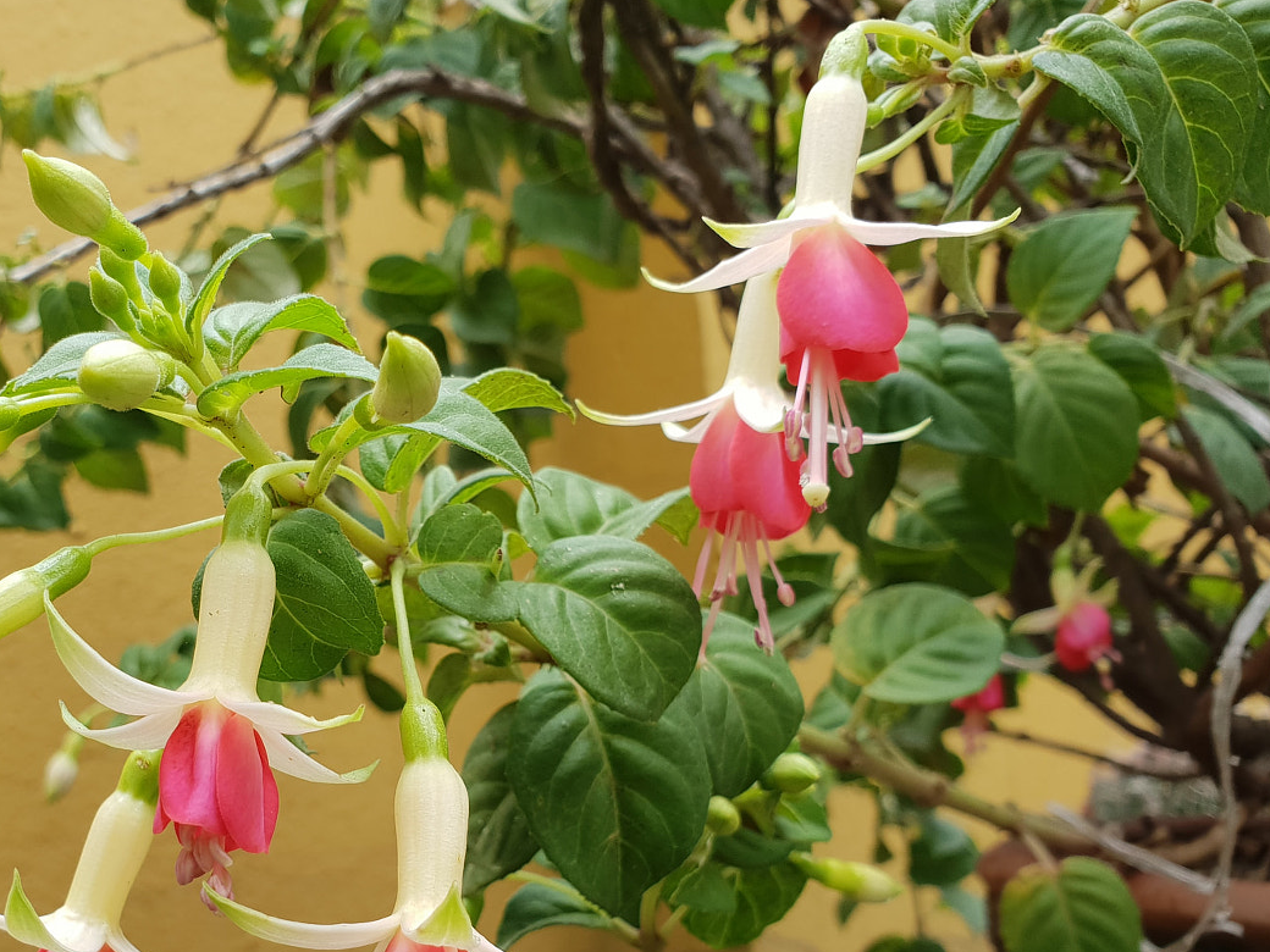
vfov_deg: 35.2
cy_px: 705
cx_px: 386
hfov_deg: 45.8
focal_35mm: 40
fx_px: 1468
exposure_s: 1/267
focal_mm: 4.3
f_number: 2.4
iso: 50
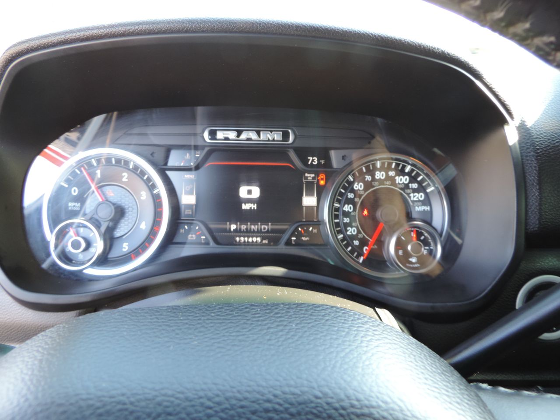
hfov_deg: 63.4
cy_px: 210
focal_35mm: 28
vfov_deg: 49.7
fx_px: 453
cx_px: 280
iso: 200
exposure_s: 1/30
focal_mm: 4.9
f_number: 3.1
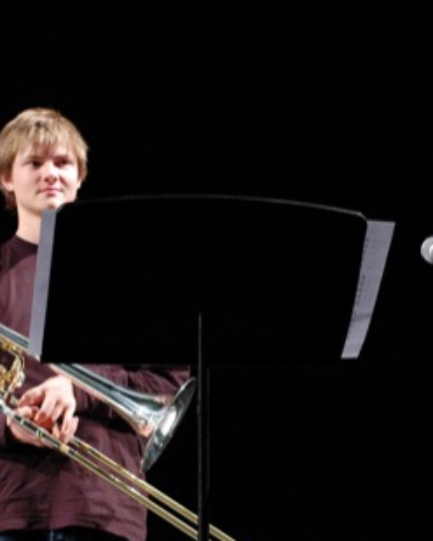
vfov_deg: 13.3
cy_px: 343
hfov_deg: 10.7
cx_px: 210
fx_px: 2323
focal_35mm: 145
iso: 1600
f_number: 4
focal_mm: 50
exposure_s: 1/60
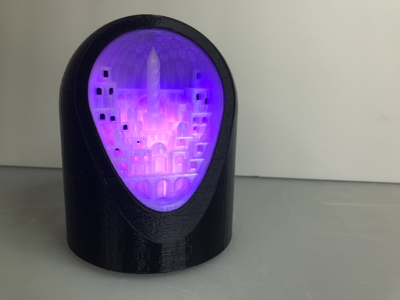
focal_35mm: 28
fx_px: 324
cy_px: 150
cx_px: 200
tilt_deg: -13.4
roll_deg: -1.8
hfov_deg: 63.4
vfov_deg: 49.7
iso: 25
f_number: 1.8
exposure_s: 1/40
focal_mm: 3.99
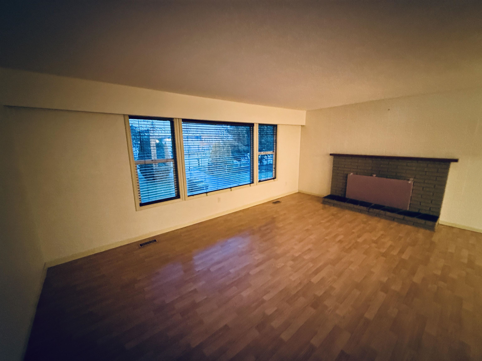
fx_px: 195
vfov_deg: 85.7
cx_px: 241
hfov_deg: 102.1
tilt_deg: -8.8
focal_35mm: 14
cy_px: 180
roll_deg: +0.4
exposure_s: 1/40
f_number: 2.2
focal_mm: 2.22
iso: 1000
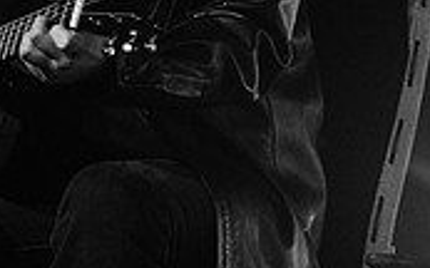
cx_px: 144
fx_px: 7404
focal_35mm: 632
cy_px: -173
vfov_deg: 2.1
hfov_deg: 3.3
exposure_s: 1/125
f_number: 5
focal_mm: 170
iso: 2500
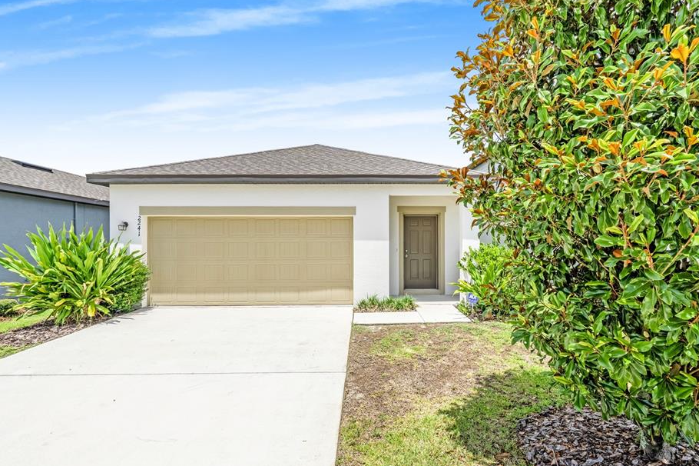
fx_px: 360
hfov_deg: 88.2
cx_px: 369
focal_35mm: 19
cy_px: 247
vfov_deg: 65.7
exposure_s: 1/4000
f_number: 9
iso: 250
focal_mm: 11
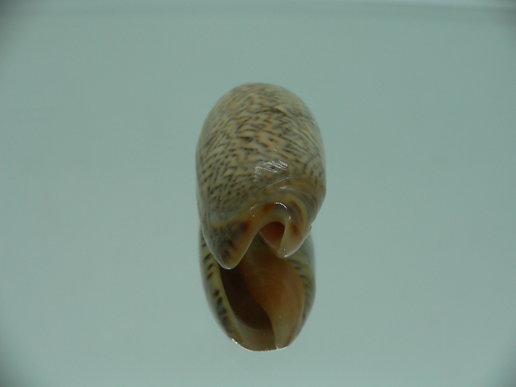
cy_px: 194
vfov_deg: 40.7
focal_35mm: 35
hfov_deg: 52.6
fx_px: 522
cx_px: 258
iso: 80
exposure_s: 1/60
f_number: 2.8
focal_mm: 4.6
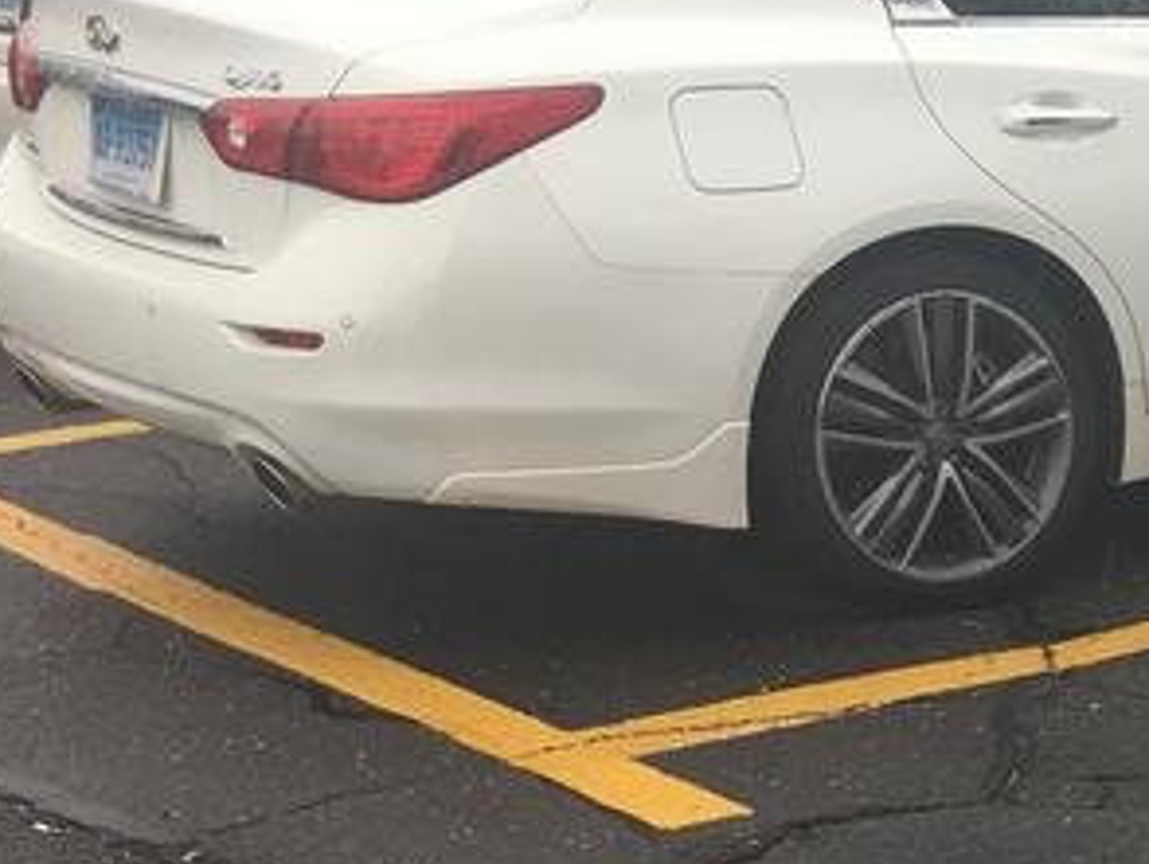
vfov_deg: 14.3
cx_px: 1978
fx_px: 3355
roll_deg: -0.6
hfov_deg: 16.6
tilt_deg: -16.9
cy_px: 946
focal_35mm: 101
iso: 25
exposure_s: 1/262
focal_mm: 4.15
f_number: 2.2
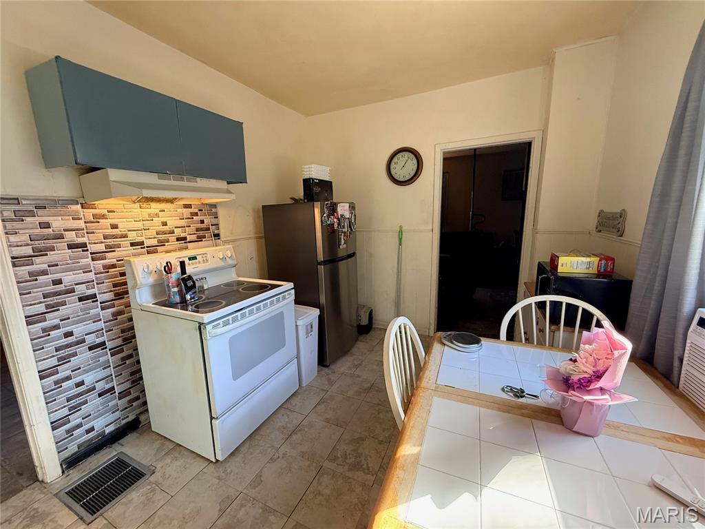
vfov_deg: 85.7
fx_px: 285
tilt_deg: -9.2
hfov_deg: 102.1
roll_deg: +0.7
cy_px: 264
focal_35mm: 14
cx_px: 352
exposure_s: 1/93
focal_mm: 2.22
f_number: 2.2
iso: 320
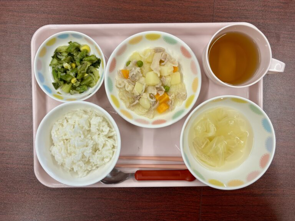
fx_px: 222
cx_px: 148
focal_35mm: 26
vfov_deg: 53.1
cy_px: 110
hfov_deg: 67.3
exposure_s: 1/121
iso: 100
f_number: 1.6
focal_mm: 5.96
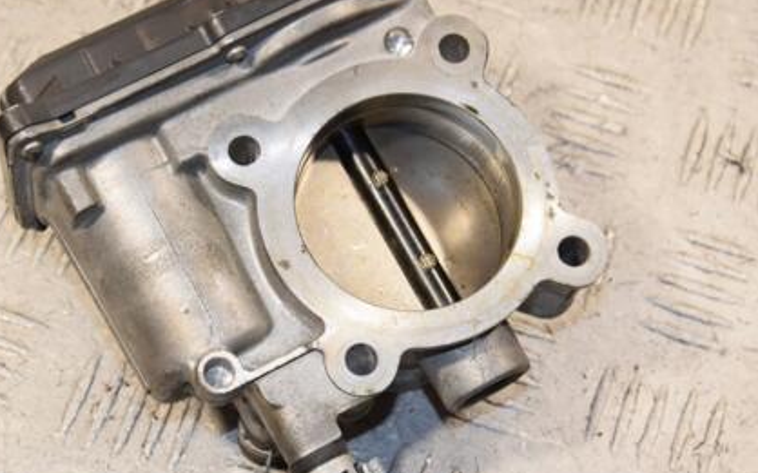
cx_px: 317
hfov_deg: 18.3
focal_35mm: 114
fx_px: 2354
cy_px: 283
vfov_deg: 11.5
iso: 800
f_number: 8
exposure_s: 1/200
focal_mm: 52
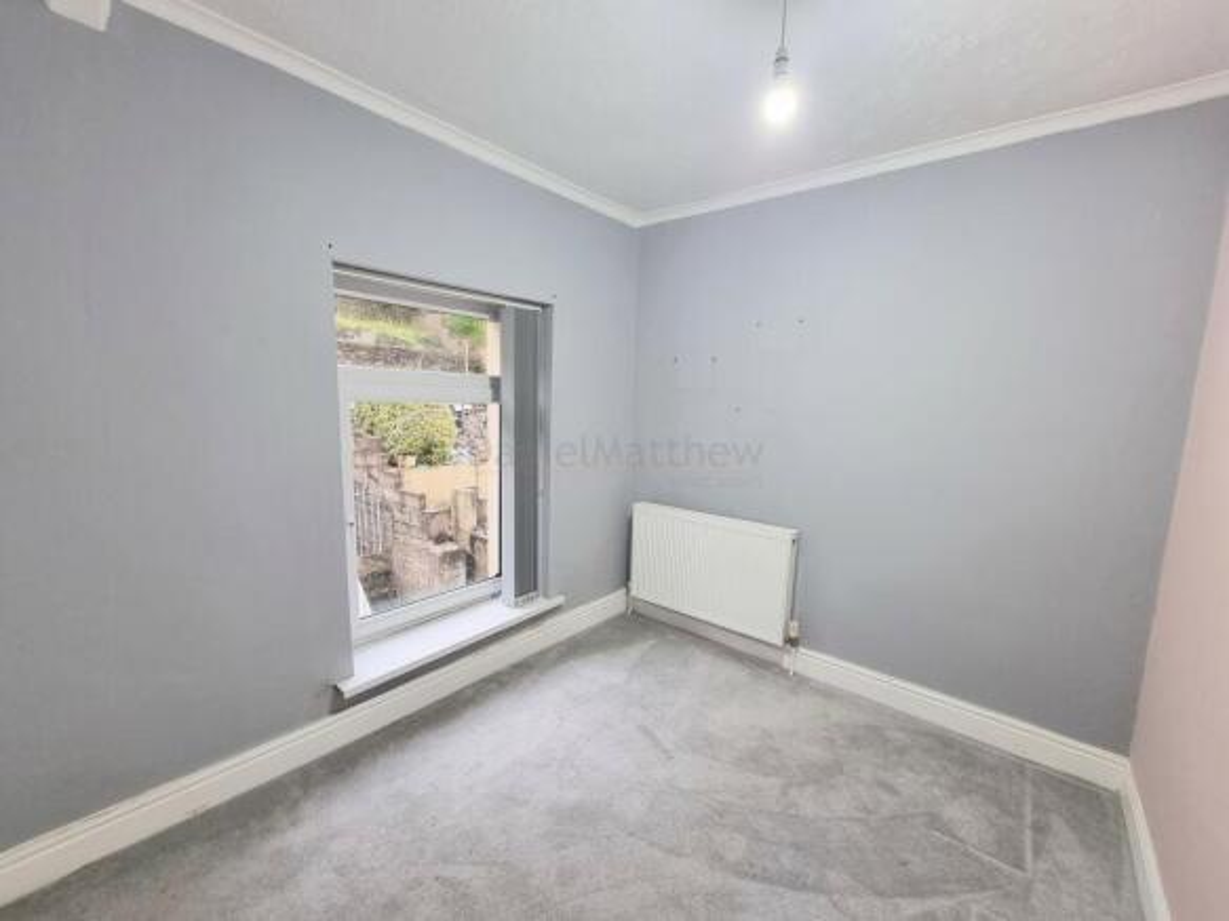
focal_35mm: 13
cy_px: 460
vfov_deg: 89.9
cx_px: 614
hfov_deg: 106.2
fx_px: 461
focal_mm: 2.2
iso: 320
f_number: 2.2
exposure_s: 1/60
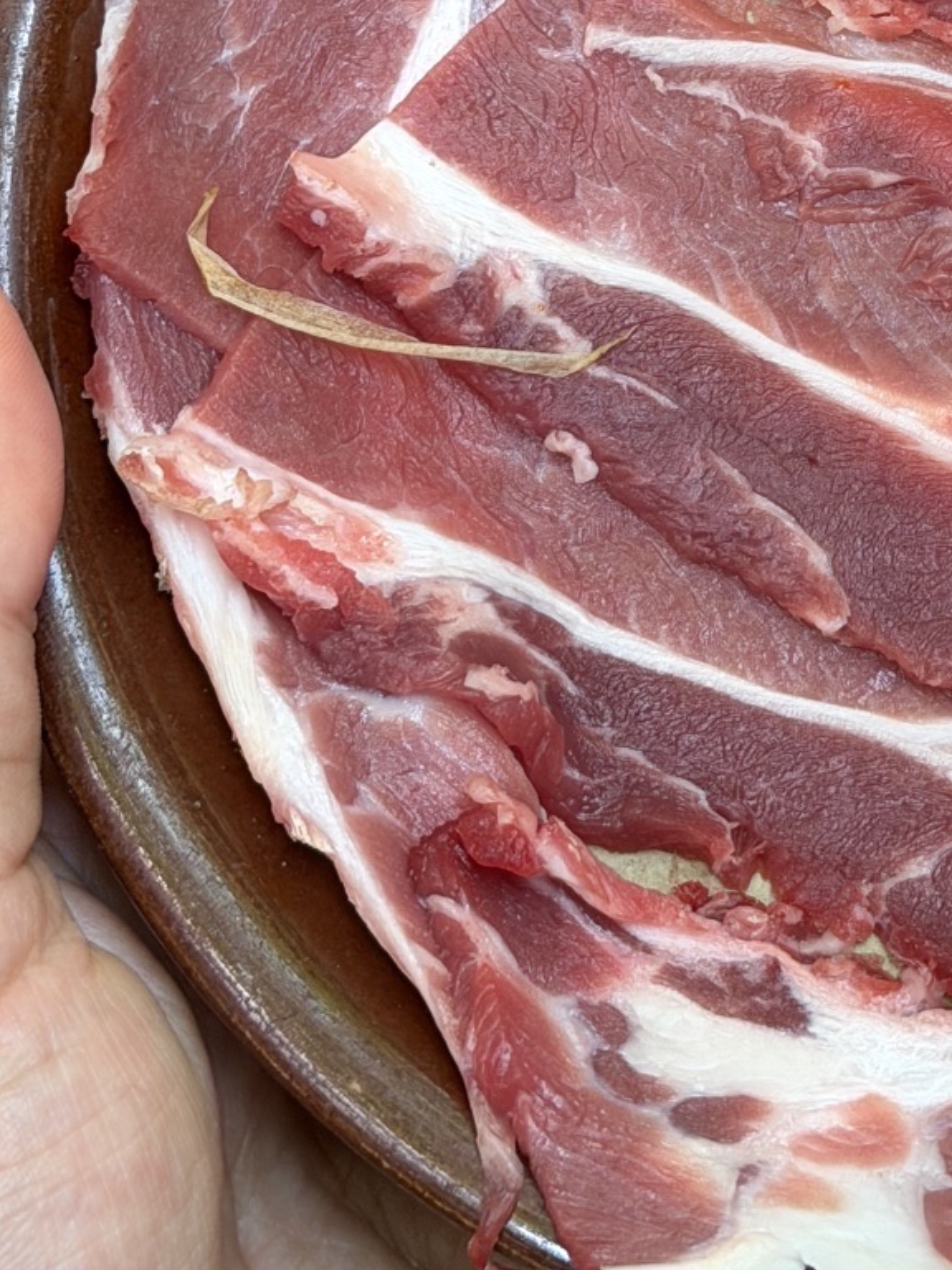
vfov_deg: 15.4
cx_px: 1155
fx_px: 4620
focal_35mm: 126
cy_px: 33
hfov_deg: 11.5
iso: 50
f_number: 1.78
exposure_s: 1/131
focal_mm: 6.76
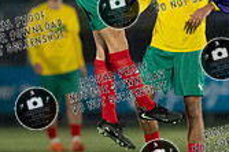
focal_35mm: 1277
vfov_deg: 1.1
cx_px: 131
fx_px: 8115
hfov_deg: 1.6
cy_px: 13
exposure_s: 1/1000
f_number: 3.5
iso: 8000
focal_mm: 300
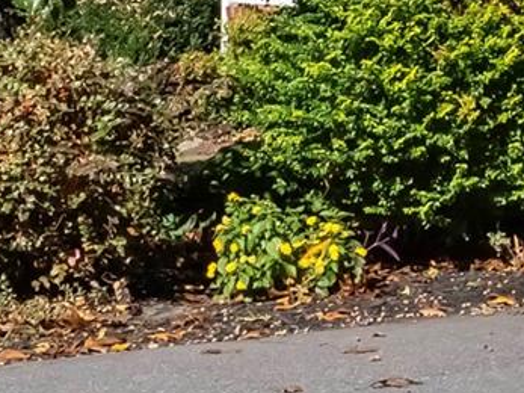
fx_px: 3435
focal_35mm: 227
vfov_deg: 6.4
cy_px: -259
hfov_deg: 8.0
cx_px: 1335
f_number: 14
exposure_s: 1/2000
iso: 2500
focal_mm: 40
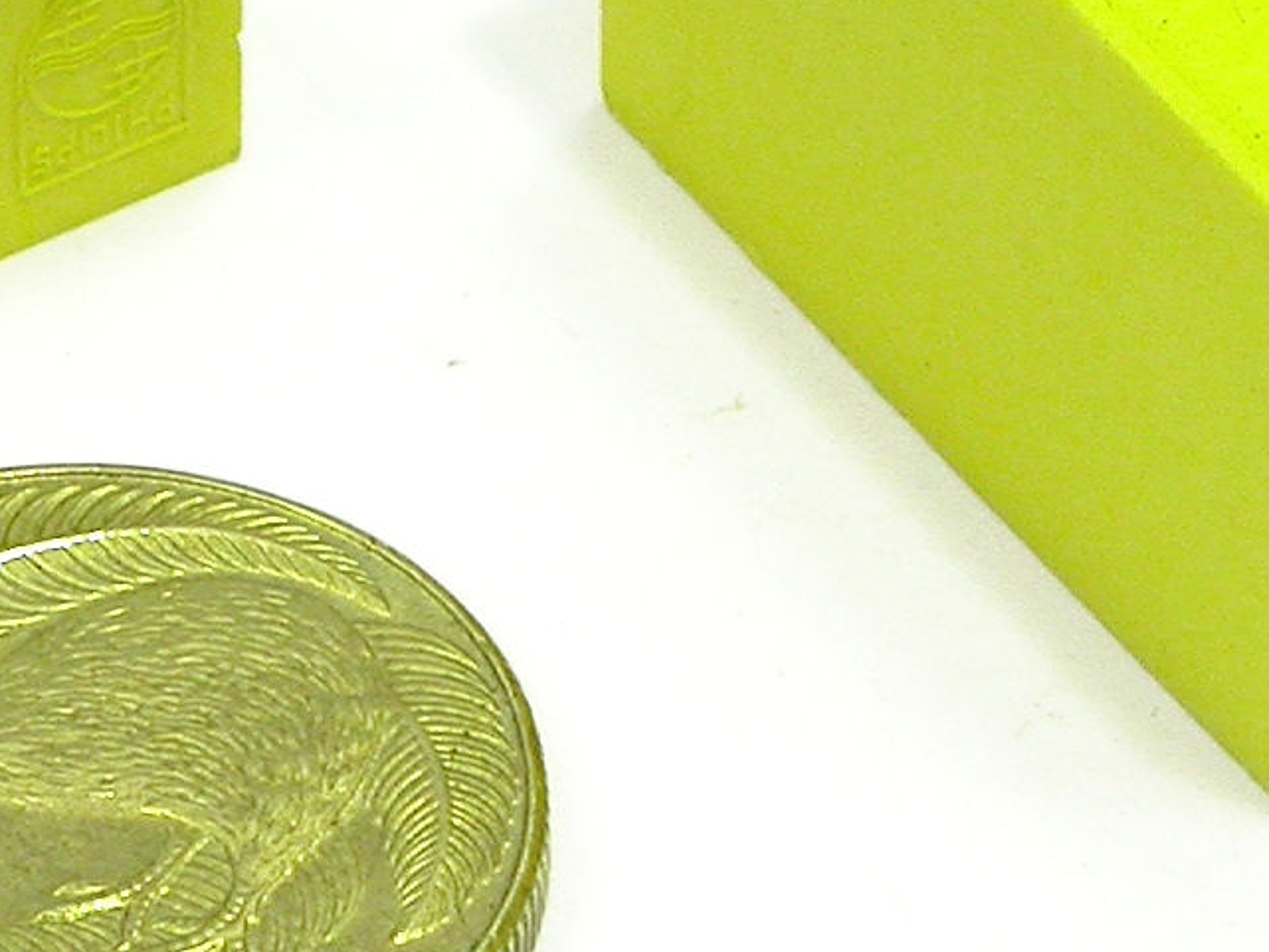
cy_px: 629
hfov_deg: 3.6
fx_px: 20020
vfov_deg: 2.7
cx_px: -133
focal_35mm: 546
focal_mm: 32
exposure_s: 1/21.3
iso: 100
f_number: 5.1
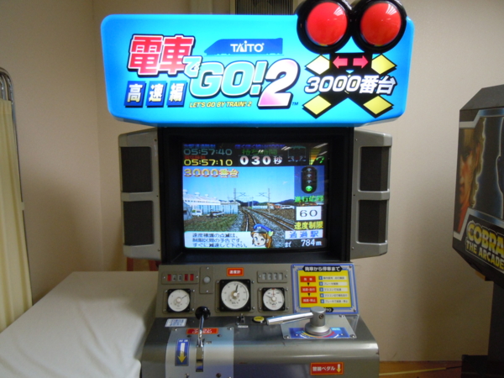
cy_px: 189
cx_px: 252
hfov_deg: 60.0
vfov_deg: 46.8
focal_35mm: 30
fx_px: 437
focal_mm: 5.4
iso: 320
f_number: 3.5
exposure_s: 1/60
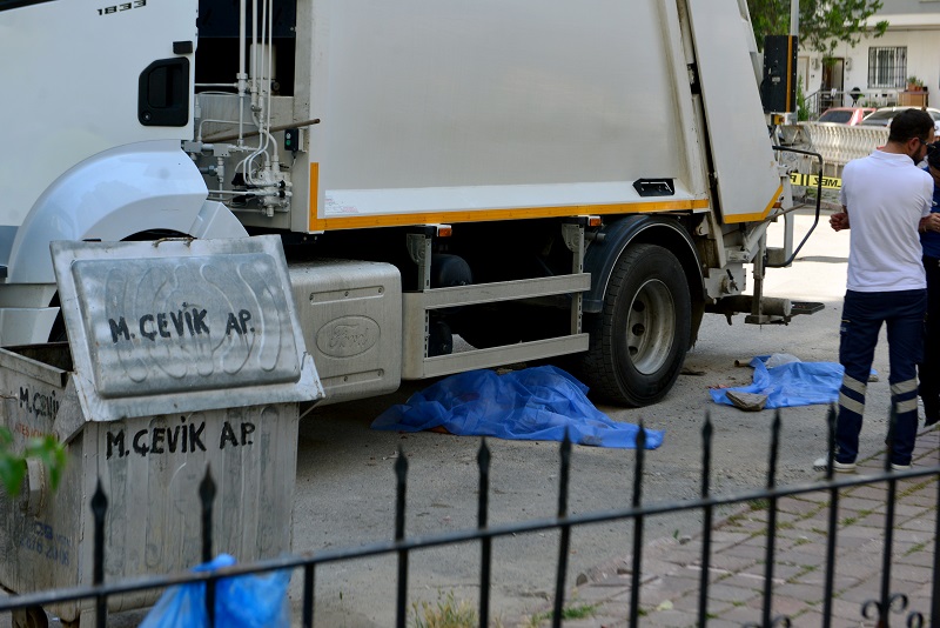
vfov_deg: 19.5
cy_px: 314
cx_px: 470
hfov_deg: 28.8
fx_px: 1828
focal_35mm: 70
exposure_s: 1/800
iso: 500
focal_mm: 70
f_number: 5.6
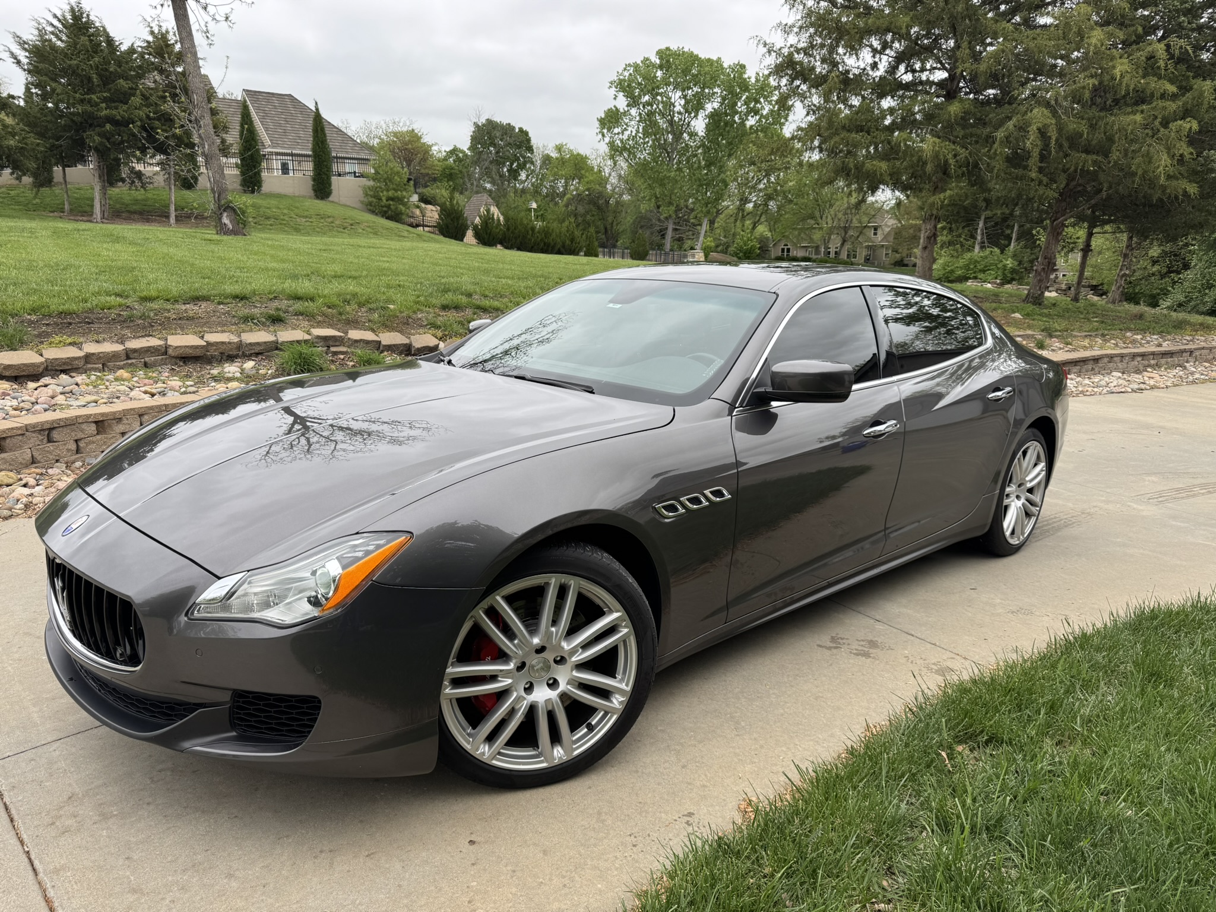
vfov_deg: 56.8
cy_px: 456
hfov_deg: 71.6
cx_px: 608
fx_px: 843
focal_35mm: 24
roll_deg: -0.2
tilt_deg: -14.5
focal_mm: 6.76
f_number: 1.78
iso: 80
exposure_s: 1/832
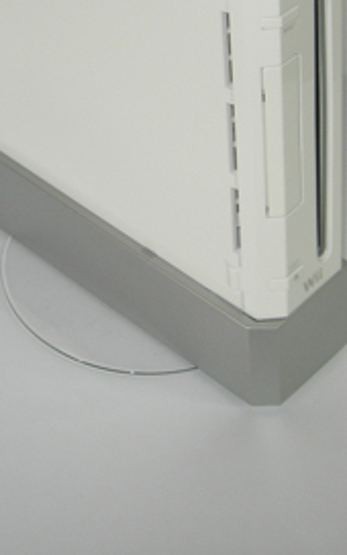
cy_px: 127
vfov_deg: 23.0
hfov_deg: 14.6
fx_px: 1347
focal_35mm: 89
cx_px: 102
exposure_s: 1/30
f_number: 2.8
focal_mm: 7.8
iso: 64
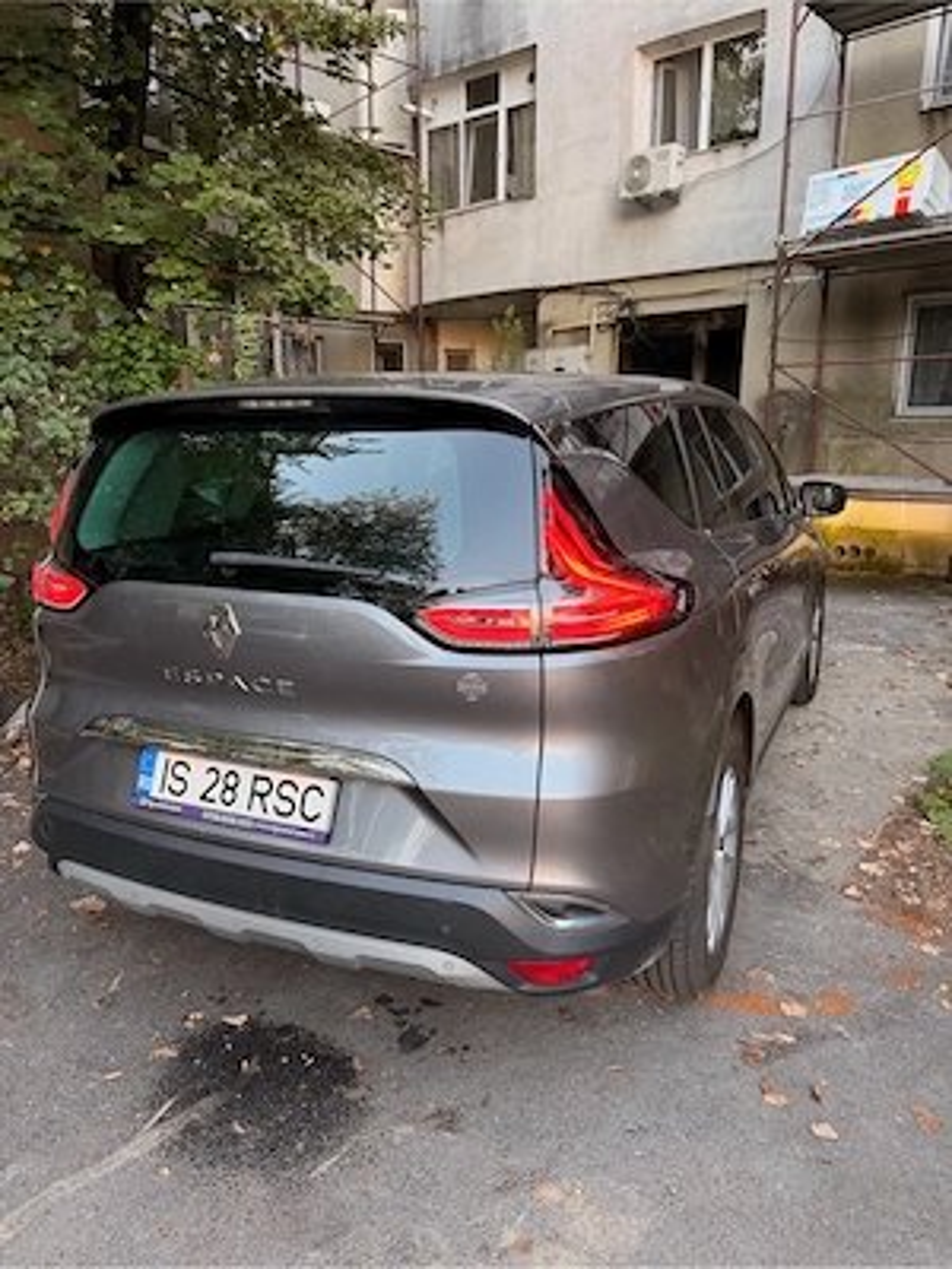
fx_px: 880
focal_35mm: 24
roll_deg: -2.1
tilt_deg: -10.1
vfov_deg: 71.6
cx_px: 476
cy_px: 634
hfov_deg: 56.8
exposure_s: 1/104
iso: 200
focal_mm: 6.76
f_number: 1.78
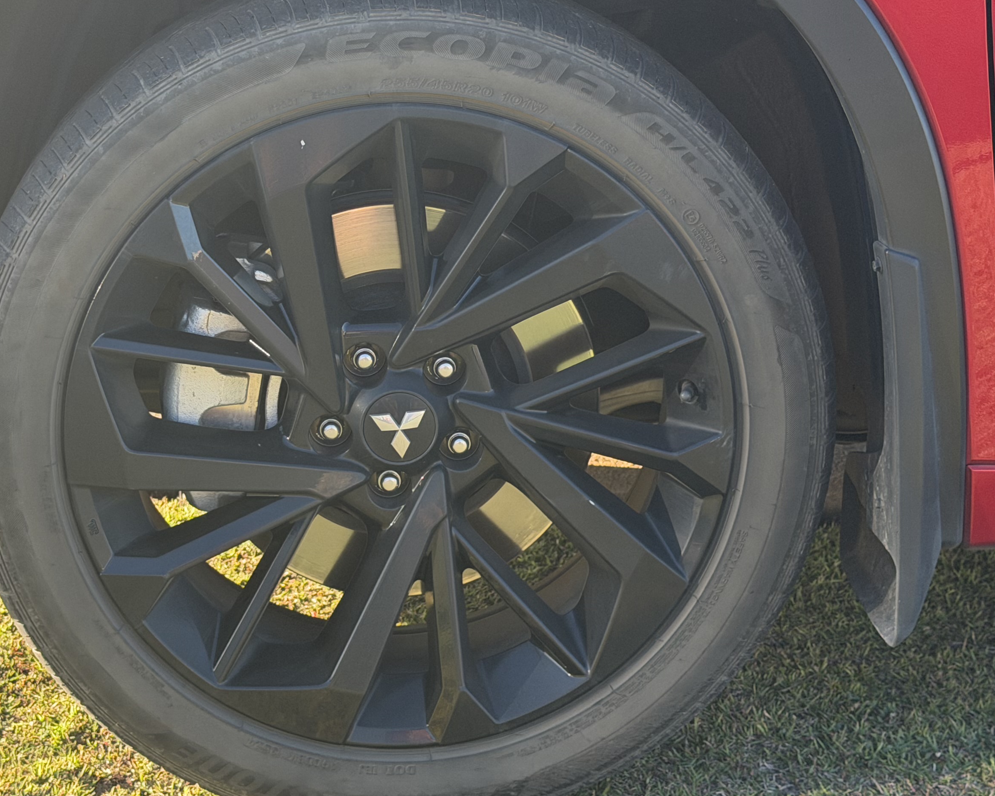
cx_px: 378
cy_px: 300
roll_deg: +0.7
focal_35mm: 81
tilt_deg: -19.9
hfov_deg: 23.5
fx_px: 2386
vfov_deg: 18.9
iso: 100
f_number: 1.78
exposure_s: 1/549
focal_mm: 6.76
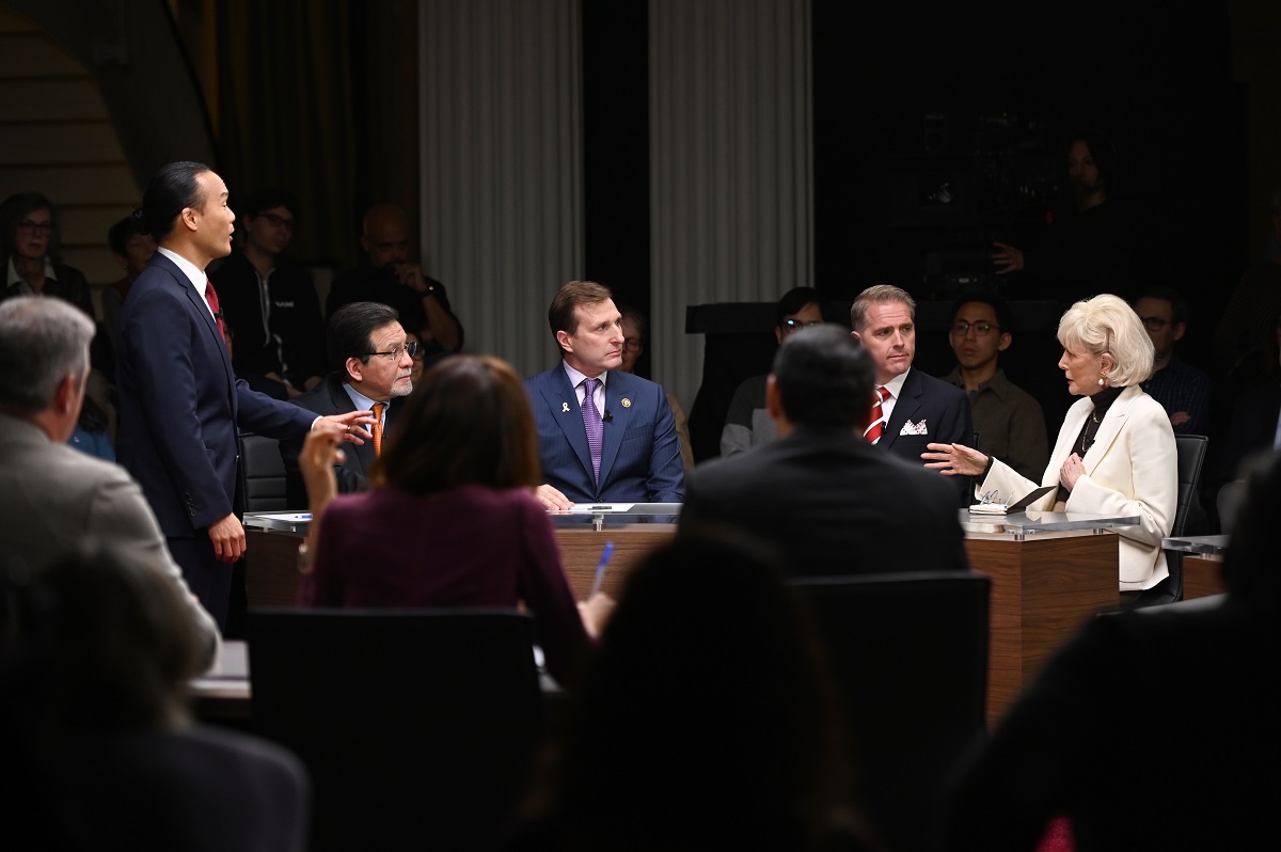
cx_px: 640
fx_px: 3982
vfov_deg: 12.2
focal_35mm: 112
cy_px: 426
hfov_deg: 18.3
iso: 1600
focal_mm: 112
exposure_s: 1/500
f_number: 2.8
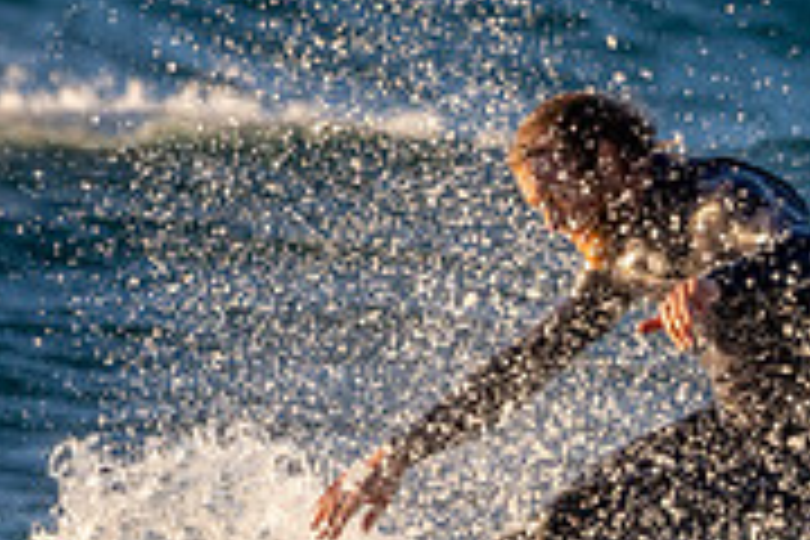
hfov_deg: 1.4
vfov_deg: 0.9
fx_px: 32712
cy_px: 785
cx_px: 792
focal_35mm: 1454
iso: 560
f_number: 5.6
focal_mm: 300
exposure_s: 1/1250
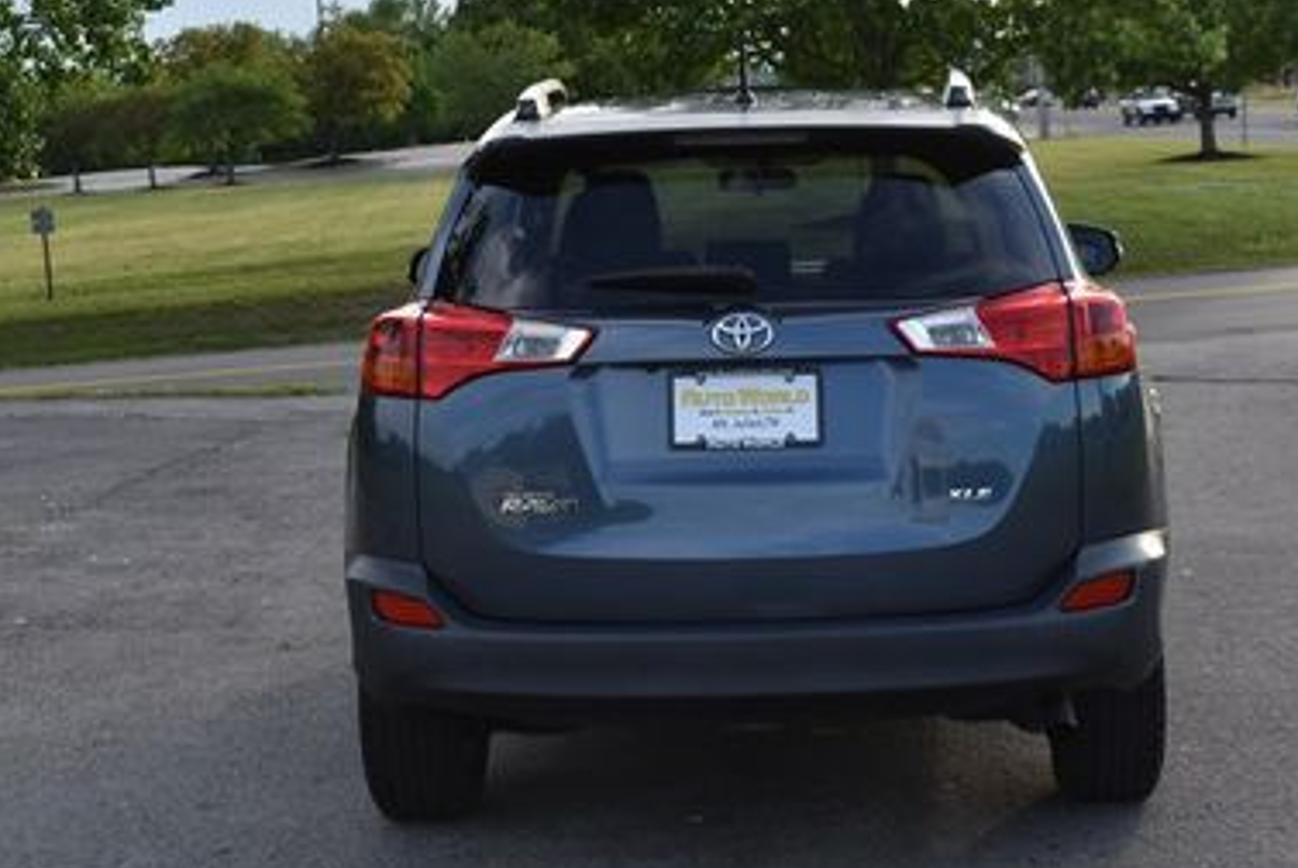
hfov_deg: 25.7
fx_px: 2845
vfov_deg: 17.3
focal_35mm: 79
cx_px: 757
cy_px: 270
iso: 200
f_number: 6.3
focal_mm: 31
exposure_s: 1/250
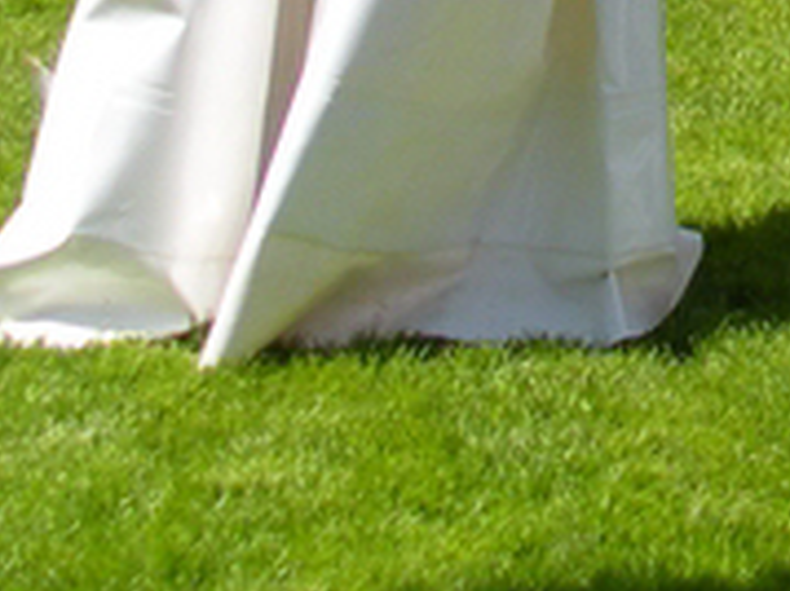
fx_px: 4698
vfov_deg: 6.7
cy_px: -1001
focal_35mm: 206
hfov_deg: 9.0
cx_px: 1576
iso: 64
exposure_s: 1/425
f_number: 3.5
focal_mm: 6.3
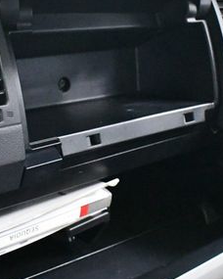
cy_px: 158
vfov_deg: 25.0
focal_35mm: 76
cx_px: 103
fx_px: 627
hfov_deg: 20.2
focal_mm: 18
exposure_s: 1/50
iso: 12800
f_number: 3.5
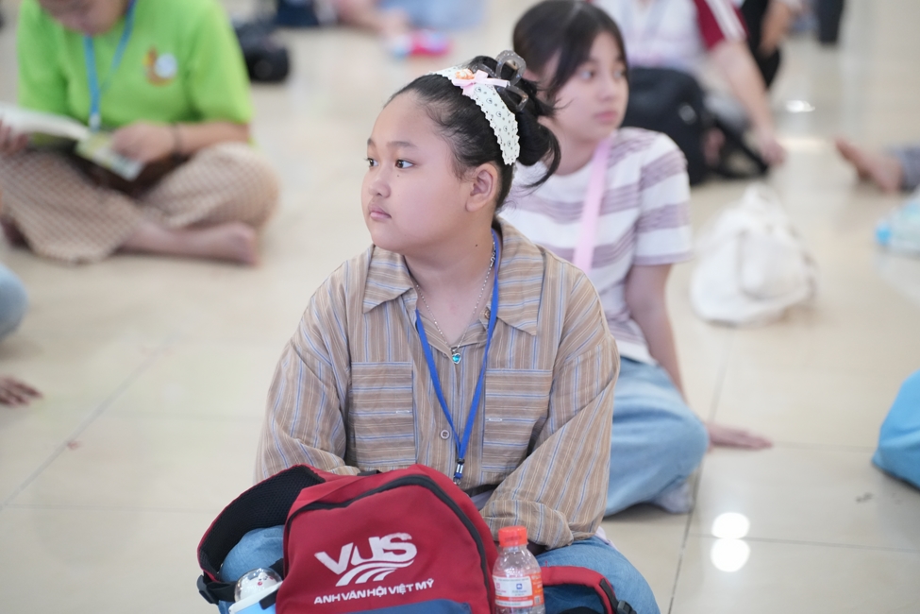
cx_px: 460
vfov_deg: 11.8
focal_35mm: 116
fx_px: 2964
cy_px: 307
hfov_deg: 17.6
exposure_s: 1/320
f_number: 3.2
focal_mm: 116
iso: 6400
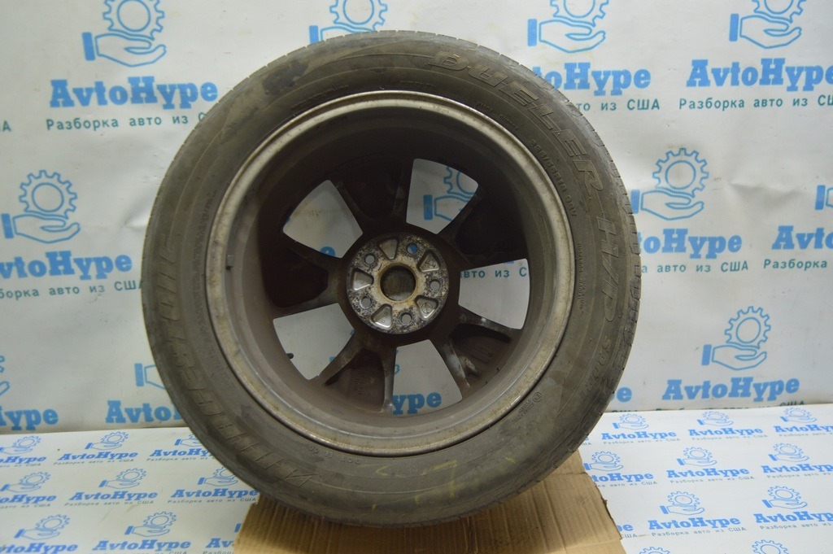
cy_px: 277
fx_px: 763
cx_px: 416
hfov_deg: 57.3
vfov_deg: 39.9
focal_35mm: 33
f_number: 3.8
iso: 400
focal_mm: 22
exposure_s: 1/40
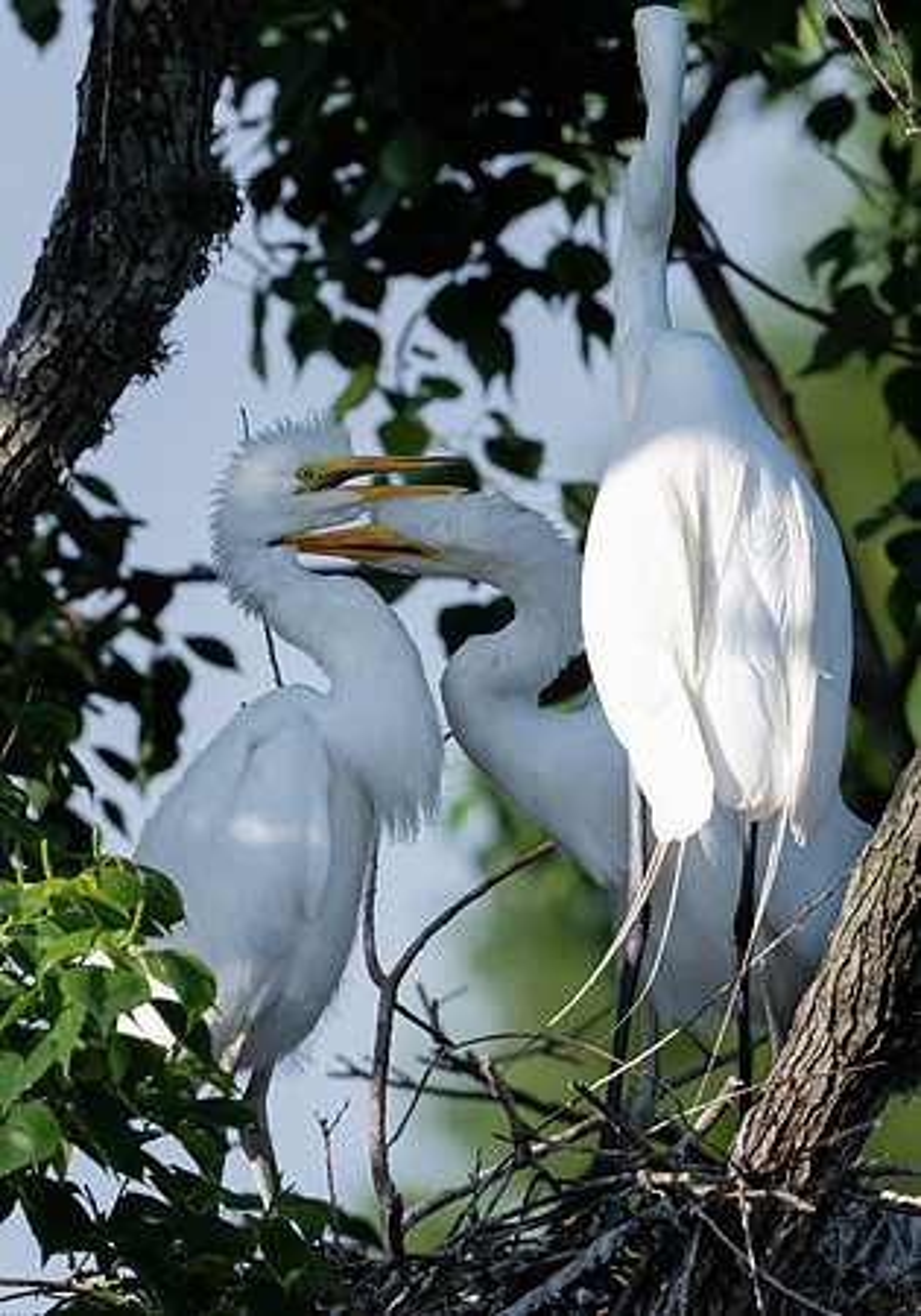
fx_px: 43065
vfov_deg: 1.8
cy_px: 538
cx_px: 399
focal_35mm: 1160
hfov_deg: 1.2
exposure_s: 1/2000
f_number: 8
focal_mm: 500
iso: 1000
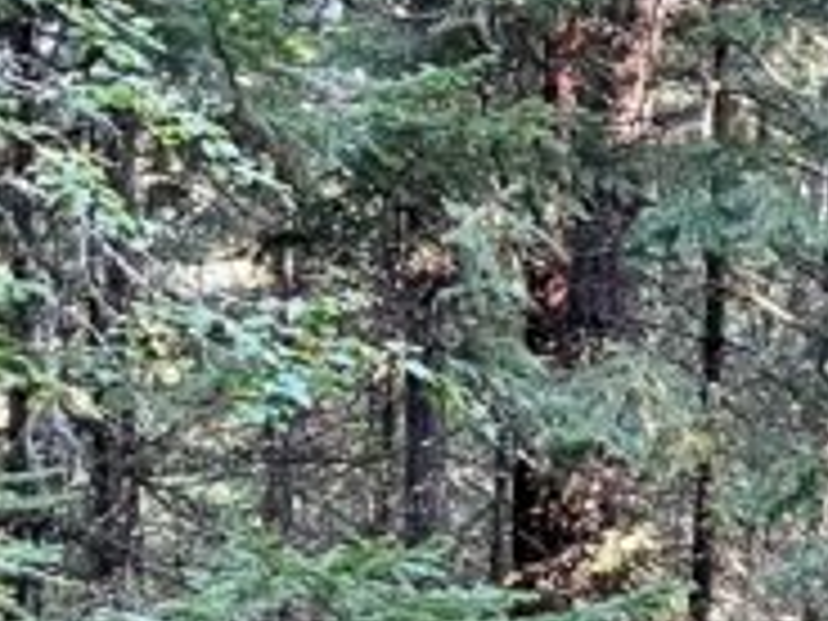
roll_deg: -0.2
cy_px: 936
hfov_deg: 12.1
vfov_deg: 9.9
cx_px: 1647
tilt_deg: +1.3
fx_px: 3468
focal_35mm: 145
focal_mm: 4.2
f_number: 1.6
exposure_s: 1/60
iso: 160
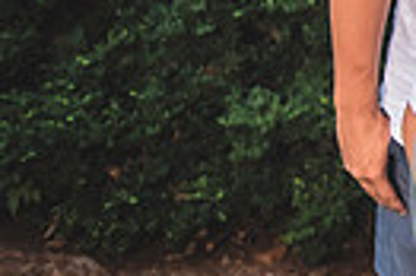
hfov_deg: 10.7
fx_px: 1985
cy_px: -78
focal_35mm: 172
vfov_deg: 7.9
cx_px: 885
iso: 100
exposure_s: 1/640
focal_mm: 38
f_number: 2.8
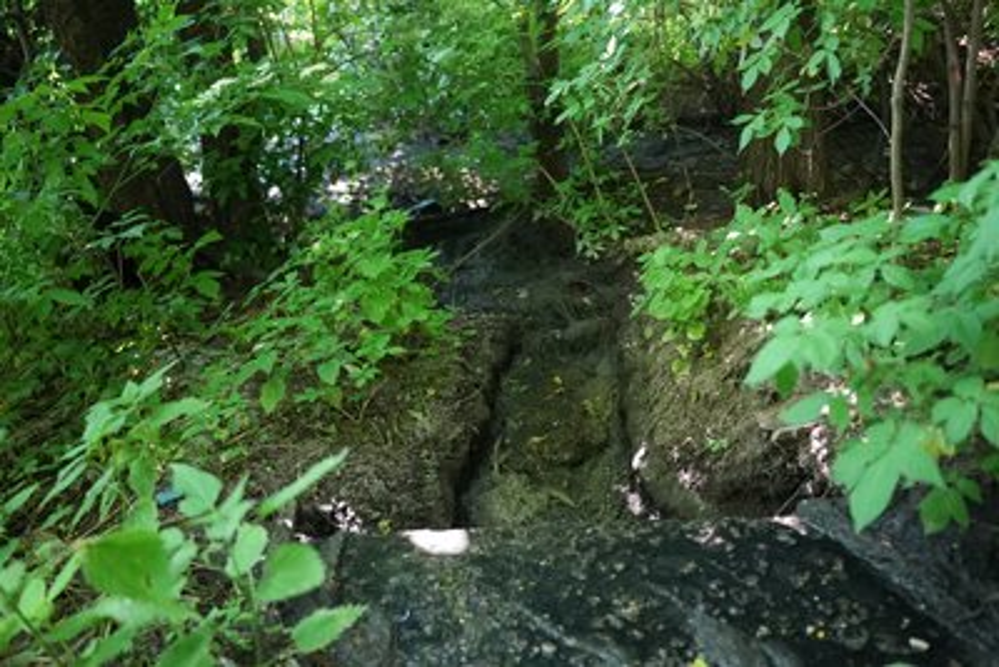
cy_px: 334
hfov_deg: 65.5
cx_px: 500
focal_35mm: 28
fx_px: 777
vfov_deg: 46.4
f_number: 2.8
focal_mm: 28
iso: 8000
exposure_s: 1/160
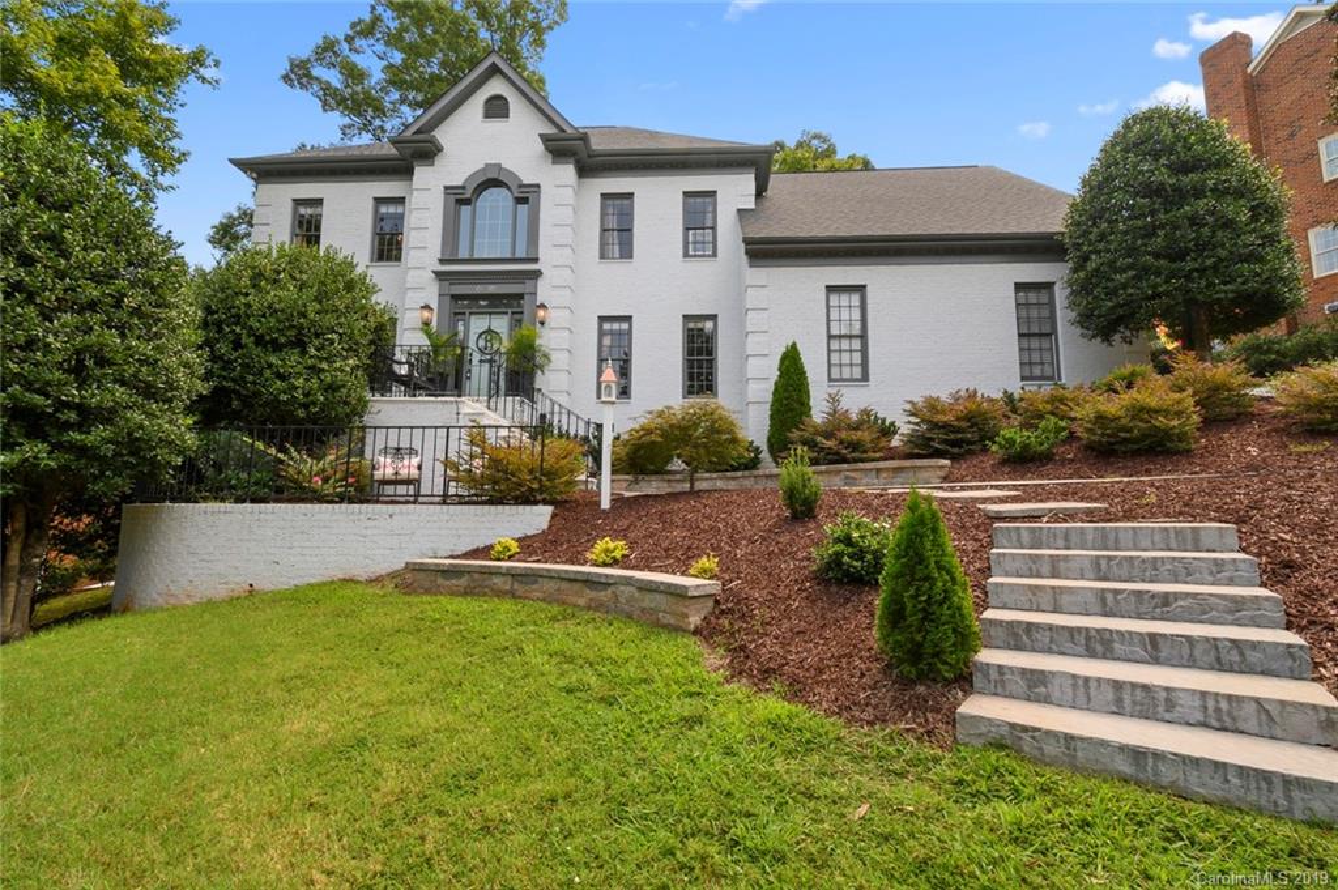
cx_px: 669
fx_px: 557
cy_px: 445
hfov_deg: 100.4
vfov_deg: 77.2
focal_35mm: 15
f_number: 13
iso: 200
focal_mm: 10
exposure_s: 1/50
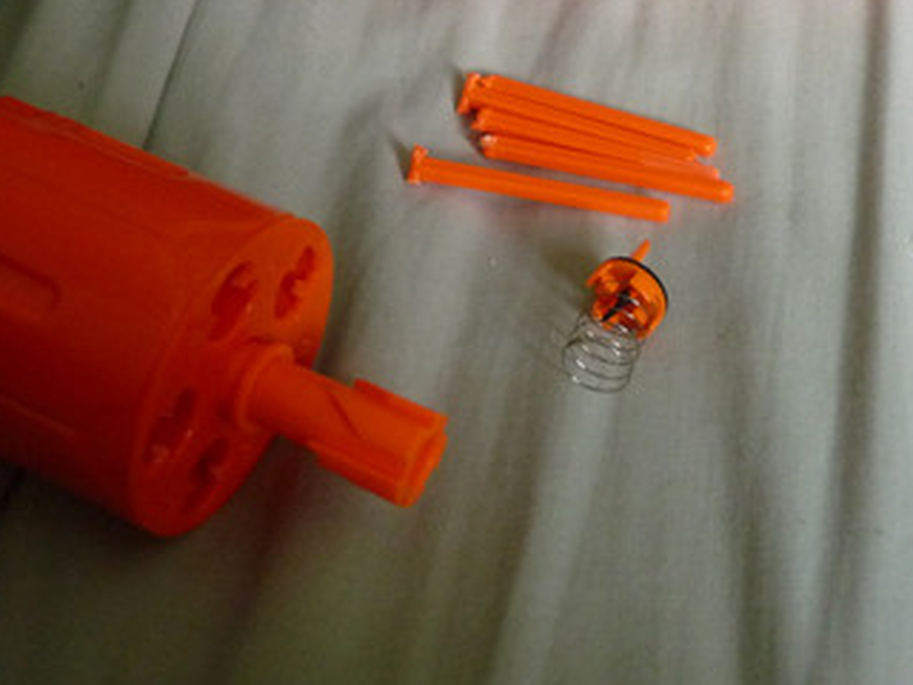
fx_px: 1635
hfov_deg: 30.6
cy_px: 6
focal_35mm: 62
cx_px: 690
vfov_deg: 22.8
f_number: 3
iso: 400
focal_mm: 5.5
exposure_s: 1/25
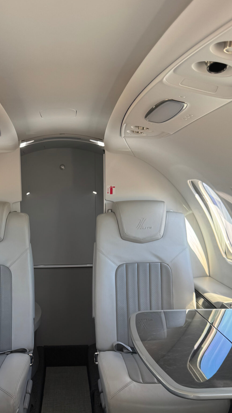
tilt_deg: -7.2
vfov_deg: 52.3
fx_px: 416
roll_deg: +2.5
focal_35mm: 38
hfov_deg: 30.8
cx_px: 67
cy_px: 254
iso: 64
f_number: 1.78
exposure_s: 1/163
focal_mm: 6.76
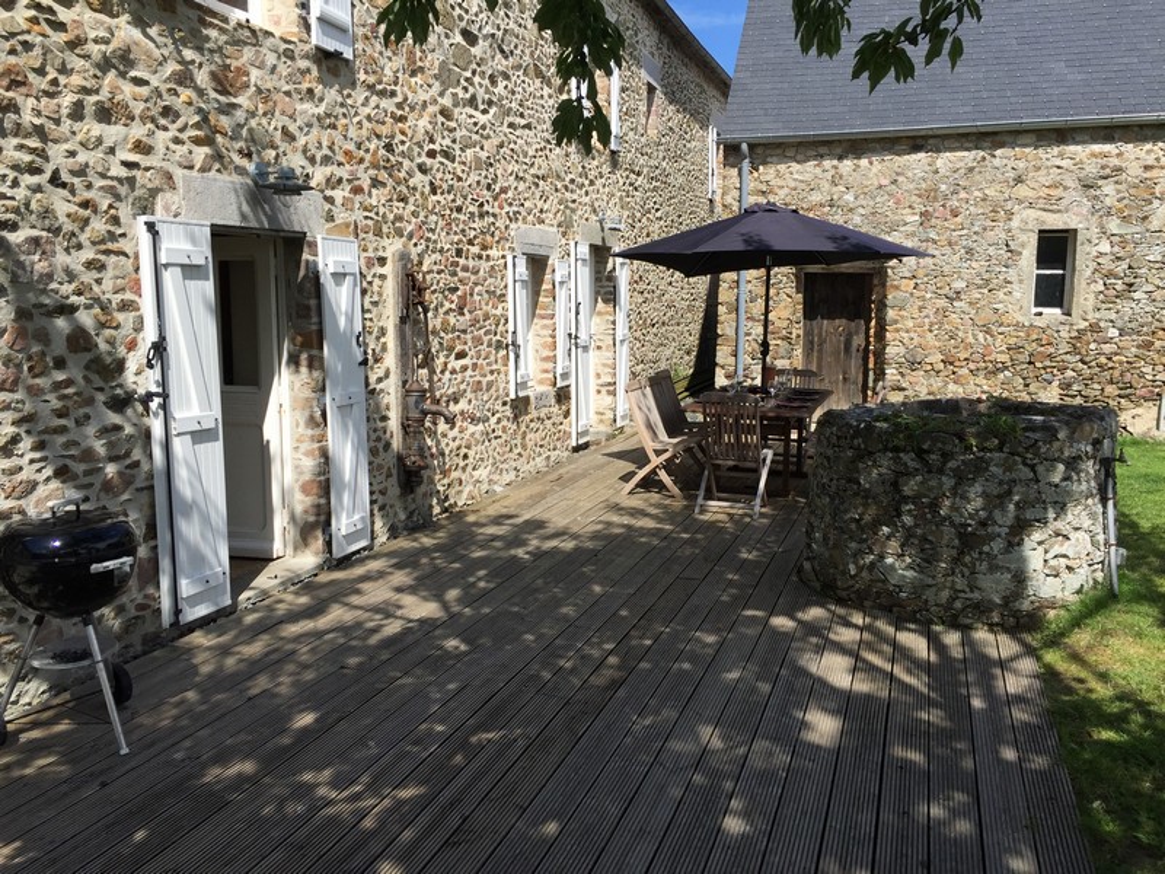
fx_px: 976
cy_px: 437
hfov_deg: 61.7
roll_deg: -1.6
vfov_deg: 48.2
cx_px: 582
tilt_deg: -7.2
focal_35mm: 29
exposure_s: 1/2083
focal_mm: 4.15
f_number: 2.2
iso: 32
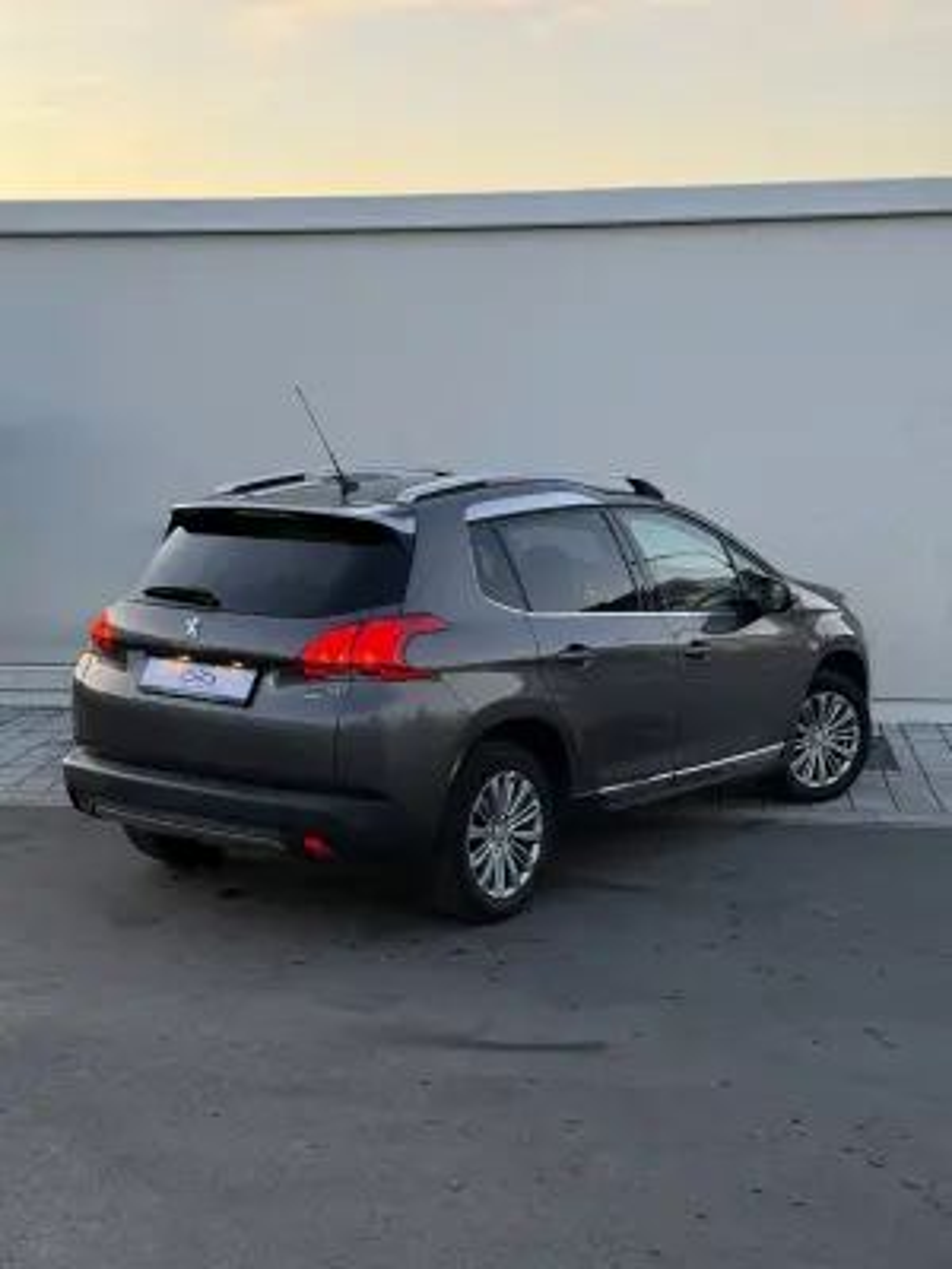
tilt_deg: -7.4
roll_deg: +0.1
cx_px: 476
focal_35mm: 48
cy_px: 634
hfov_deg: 30.3
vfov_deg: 39.7
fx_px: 1760
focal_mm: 6.76
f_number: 1.78
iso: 100
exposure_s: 1/74
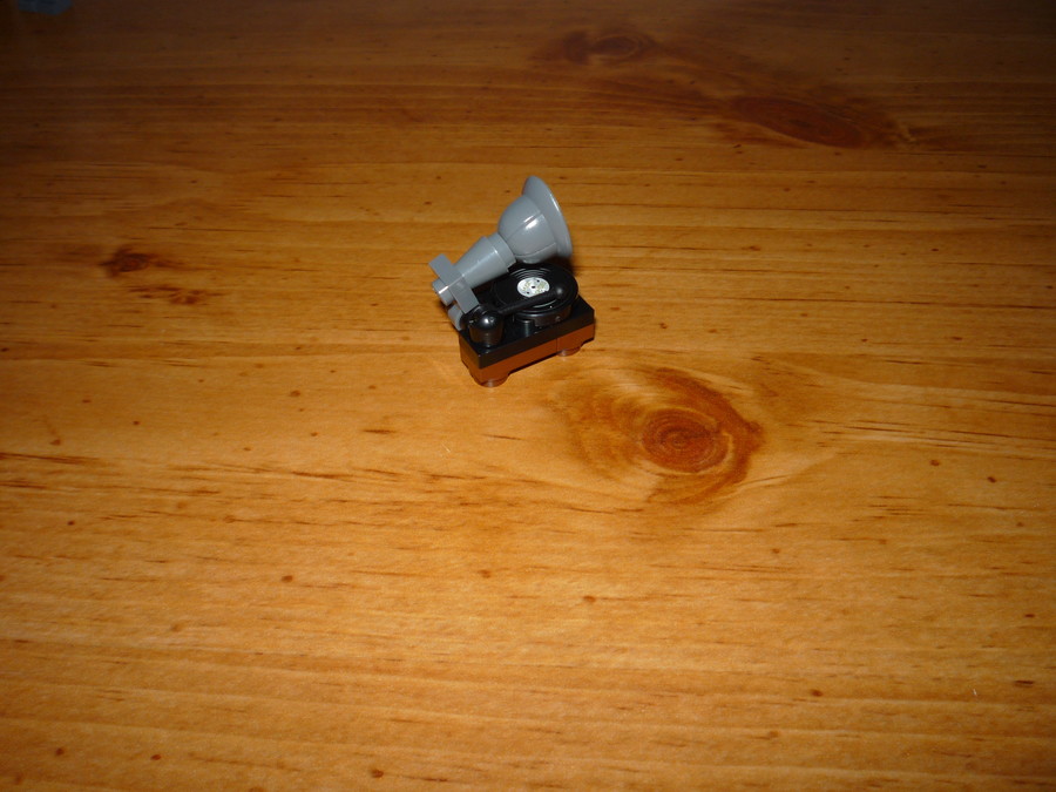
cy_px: 396
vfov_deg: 44.2
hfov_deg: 56.8
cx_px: 528
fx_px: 976
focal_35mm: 32
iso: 100
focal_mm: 5.2
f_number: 4
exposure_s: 1/30
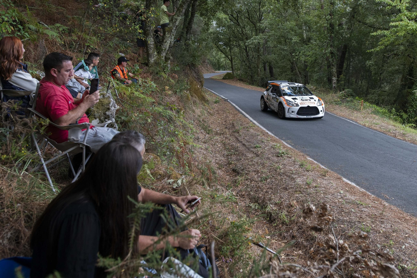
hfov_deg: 61.4
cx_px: 220
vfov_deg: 42.8
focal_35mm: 30
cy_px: 102
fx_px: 351
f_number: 4.5
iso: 1600
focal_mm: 24
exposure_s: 1/1250
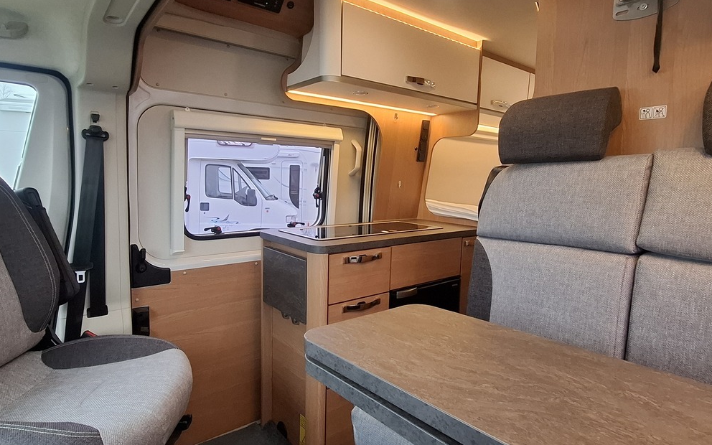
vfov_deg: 59.7
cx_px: 330
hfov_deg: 84.9
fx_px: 388
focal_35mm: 20
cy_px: 219
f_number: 2.2
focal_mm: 1.74
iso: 160
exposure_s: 1/50
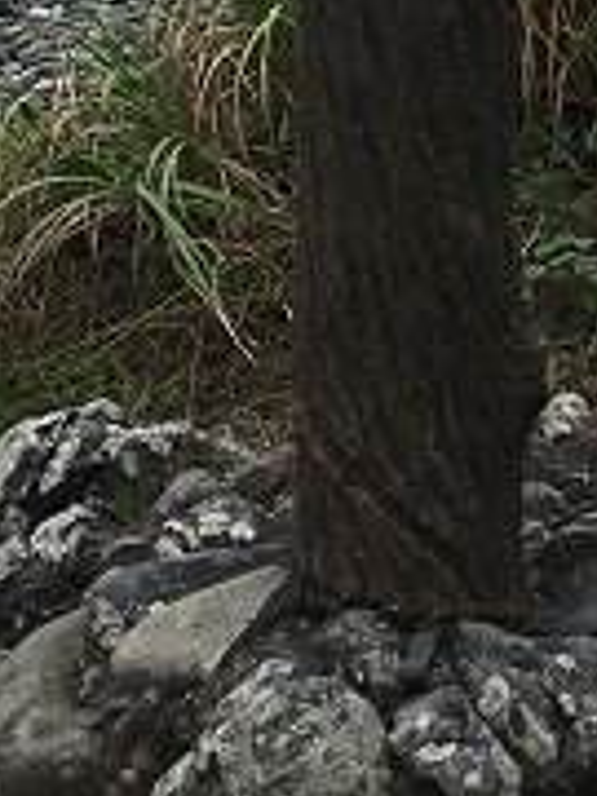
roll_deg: +2.0
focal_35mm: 130
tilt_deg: -6.4
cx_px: 462
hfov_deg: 11.4
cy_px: -383
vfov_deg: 14.2
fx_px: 2989
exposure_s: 1/810
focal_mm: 4.15
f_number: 2.2
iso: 25
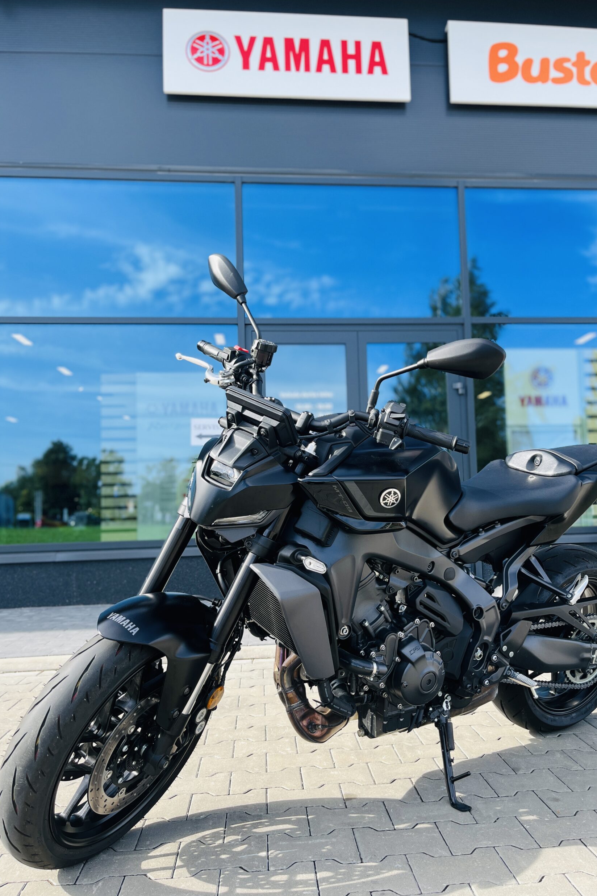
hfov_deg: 46.3
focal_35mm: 28
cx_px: 333
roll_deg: +2.5
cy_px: 448
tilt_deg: +5.0
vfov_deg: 65.5
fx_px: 696
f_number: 1.6
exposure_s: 1/833
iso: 50
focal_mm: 5.1
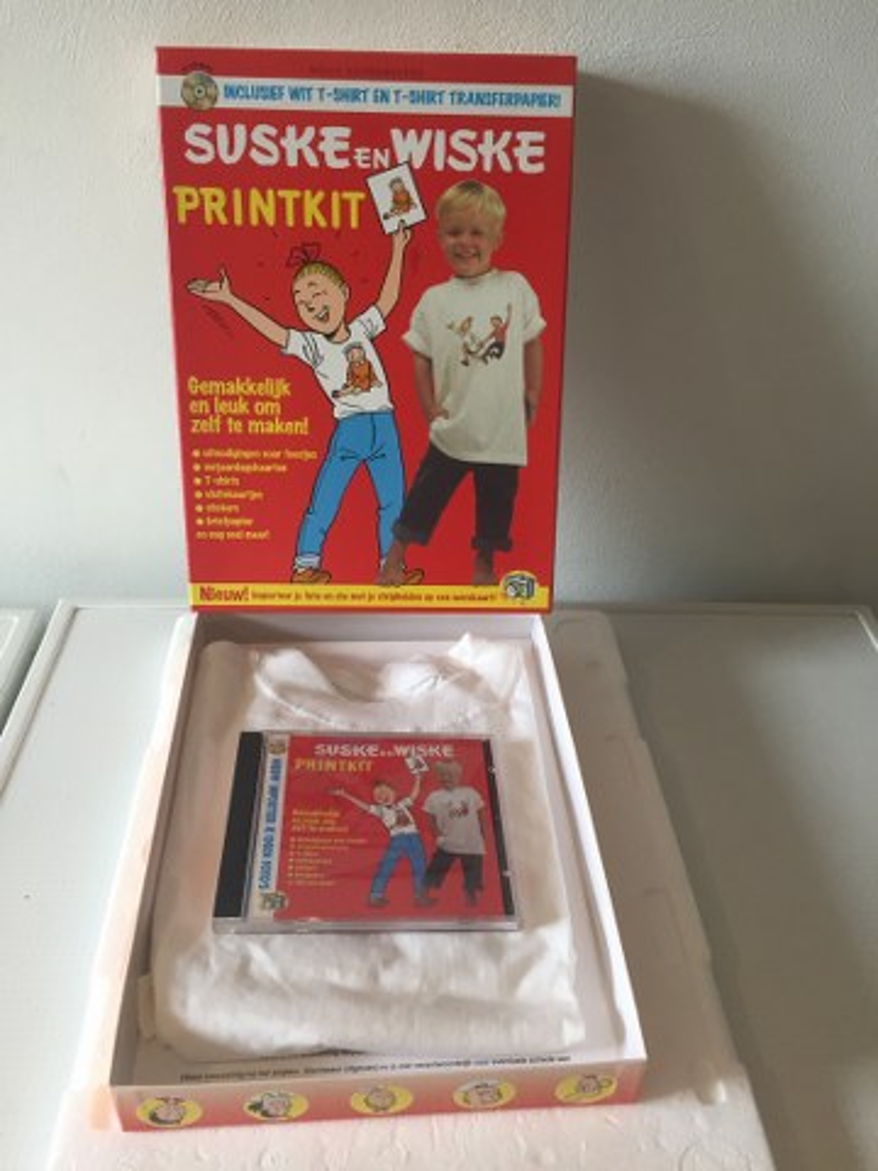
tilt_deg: -36.8
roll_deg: -1.4
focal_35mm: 29
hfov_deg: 48.2
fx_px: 981
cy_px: 586
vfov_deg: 61.7
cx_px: 439
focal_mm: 4.15
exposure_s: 1/33
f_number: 2.2
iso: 50
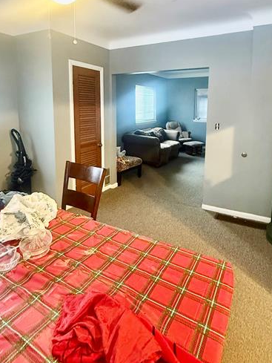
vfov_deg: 75.2
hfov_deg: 61.1
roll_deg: -0.6
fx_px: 230
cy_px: 140
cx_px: 136
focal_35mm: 22
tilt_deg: -6.8
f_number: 2.2
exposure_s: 1/60
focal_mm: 2.22
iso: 800
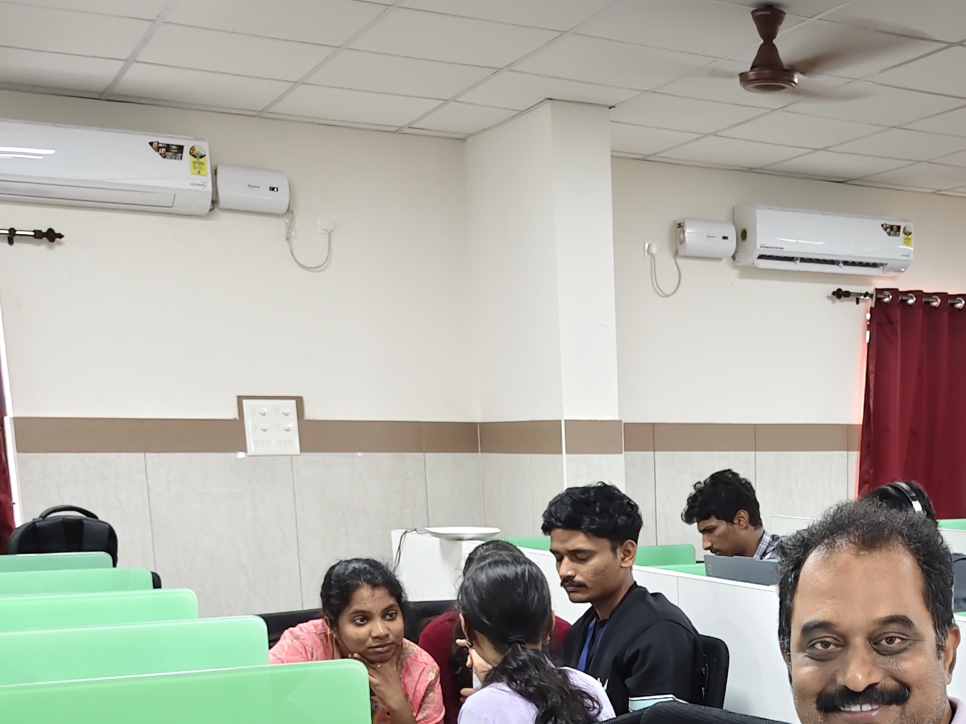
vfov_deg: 27.1
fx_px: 1395
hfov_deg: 36.6
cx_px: 799
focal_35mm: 50
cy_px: 759
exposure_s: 1/50
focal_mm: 5.56
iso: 212
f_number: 1.88
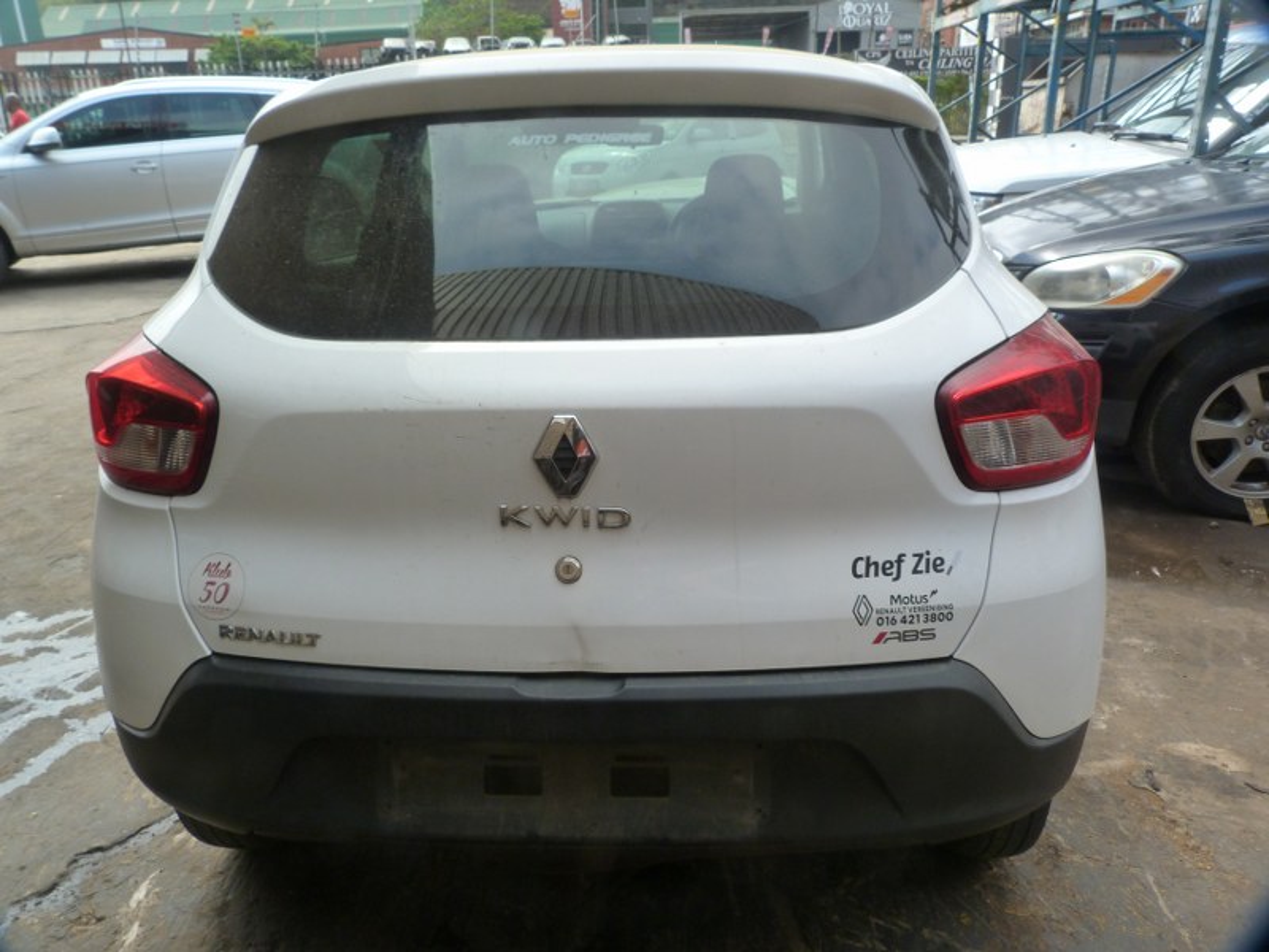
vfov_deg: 54.9
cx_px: 634
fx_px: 916
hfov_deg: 69.4
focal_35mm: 25
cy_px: 476
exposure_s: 1/200
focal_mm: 4.5
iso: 125
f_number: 4
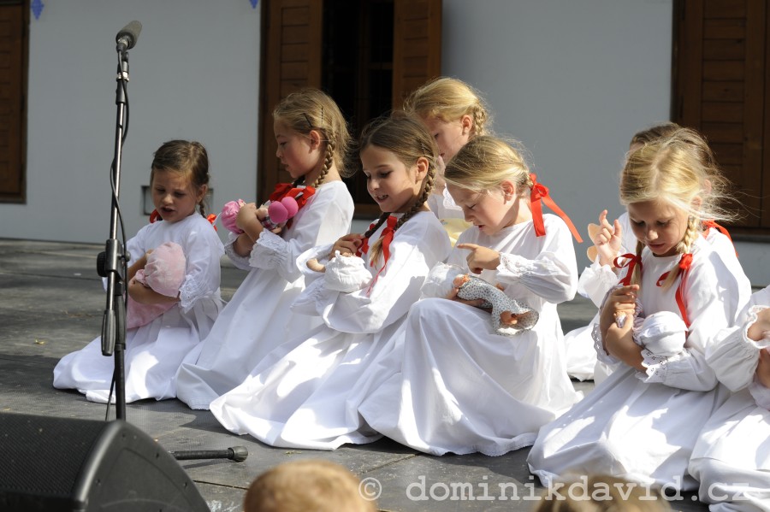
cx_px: 385
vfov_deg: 19.4
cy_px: 256
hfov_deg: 28.9
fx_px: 1496
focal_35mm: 70
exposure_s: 1/1250
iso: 500
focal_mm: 70
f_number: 6.3
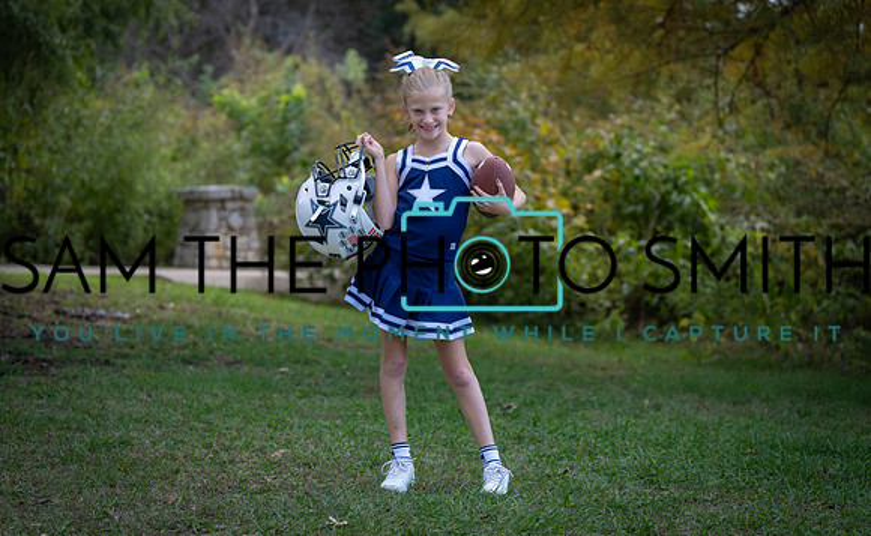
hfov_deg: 25.9
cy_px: 267
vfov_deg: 16.1
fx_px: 1896
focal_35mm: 80
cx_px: 422
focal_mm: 70
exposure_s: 1/400
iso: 100
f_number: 2.8
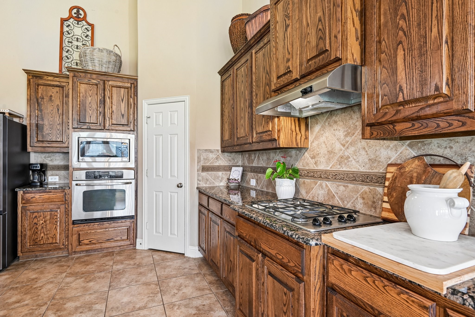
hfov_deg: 86.9
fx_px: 251
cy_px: 158
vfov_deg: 64.5
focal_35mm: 19
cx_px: 238
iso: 400
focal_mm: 19
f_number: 8
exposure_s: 1/4
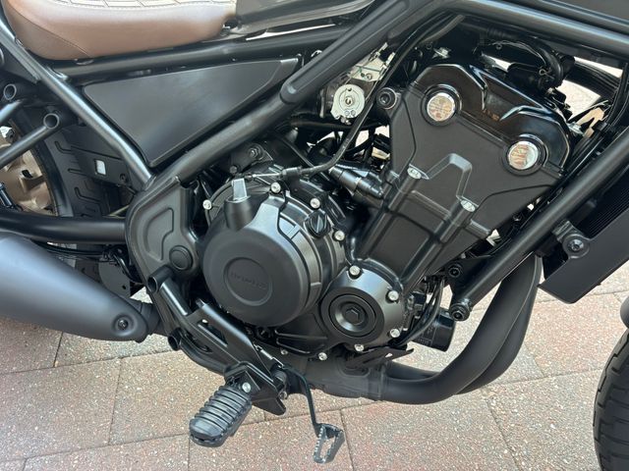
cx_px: 314
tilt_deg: -40.8
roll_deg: -0.6
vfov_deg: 53.1
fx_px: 472
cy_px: 236
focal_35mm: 26
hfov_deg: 67.3
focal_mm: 5.96
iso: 125
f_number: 1.6
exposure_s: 1/64
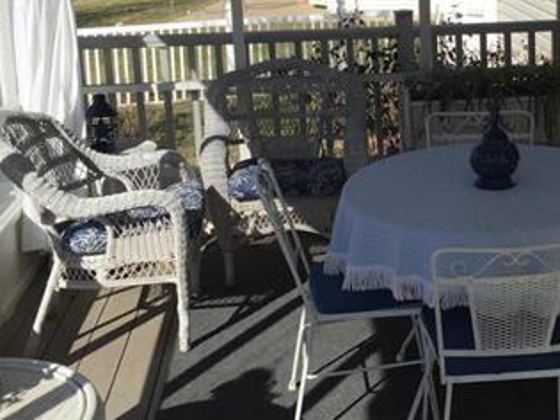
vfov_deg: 24.5
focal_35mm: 59
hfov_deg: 31.7
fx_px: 954
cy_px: 96
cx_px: 464
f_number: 2.2
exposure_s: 1/1412
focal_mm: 4.15
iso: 32
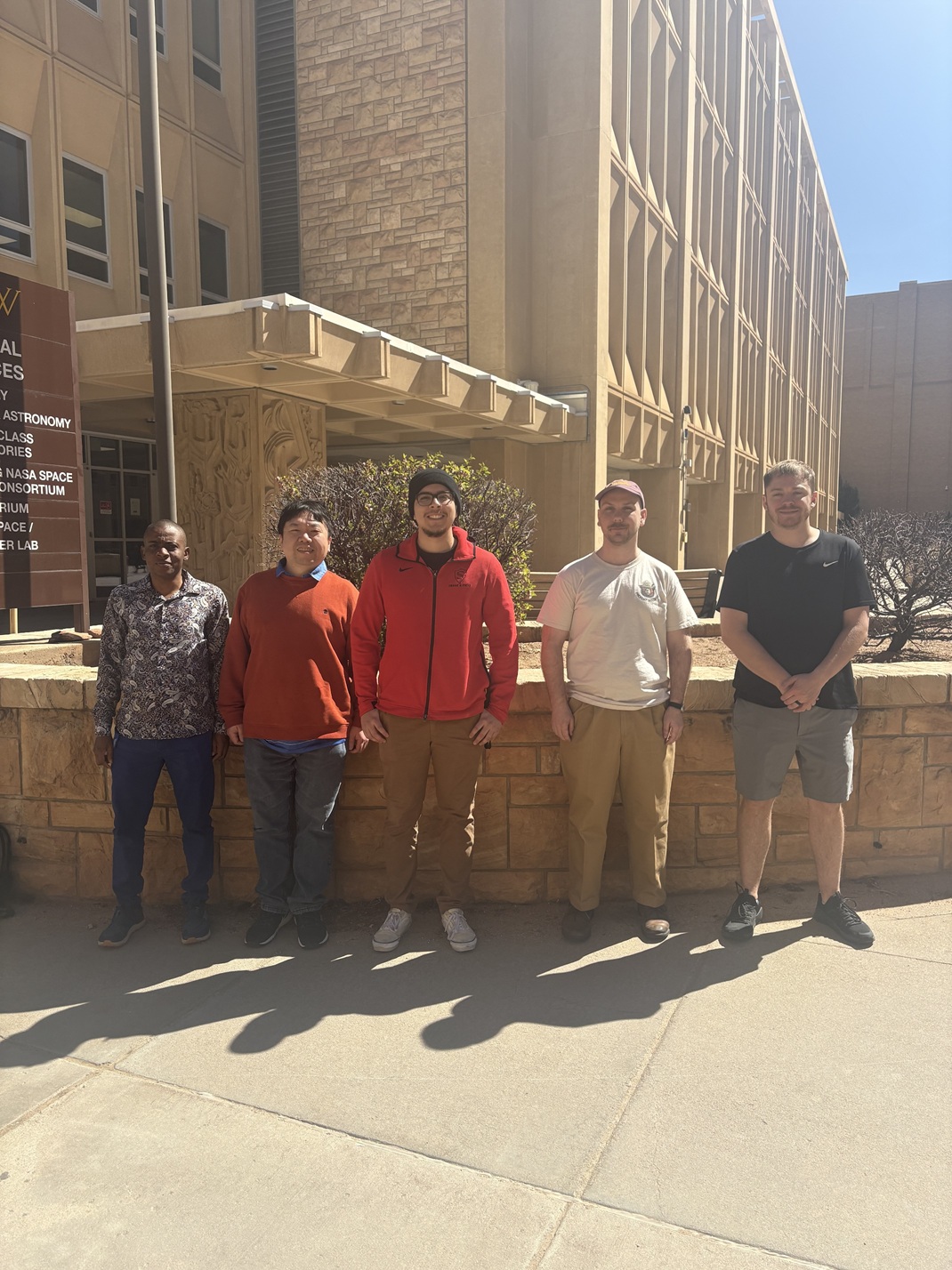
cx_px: 476
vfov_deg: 67.3
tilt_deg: -4.8
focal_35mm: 26
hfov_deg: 53.0
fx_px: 954
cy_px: 635
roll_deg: +0.3
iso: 50
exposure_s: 1/2208
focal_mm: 5.96
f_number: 1.6
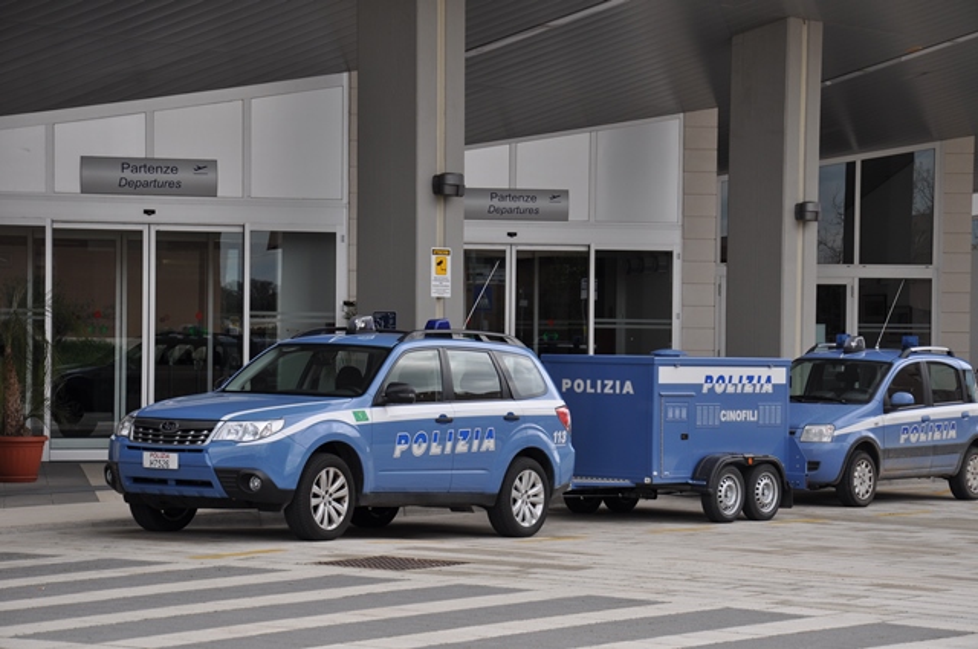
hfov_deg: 19.5
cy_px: 324
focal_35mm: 105
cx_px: 489
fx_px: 2849
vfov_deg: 13.0
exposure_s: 1/250
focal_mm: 70
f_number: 8
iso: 200
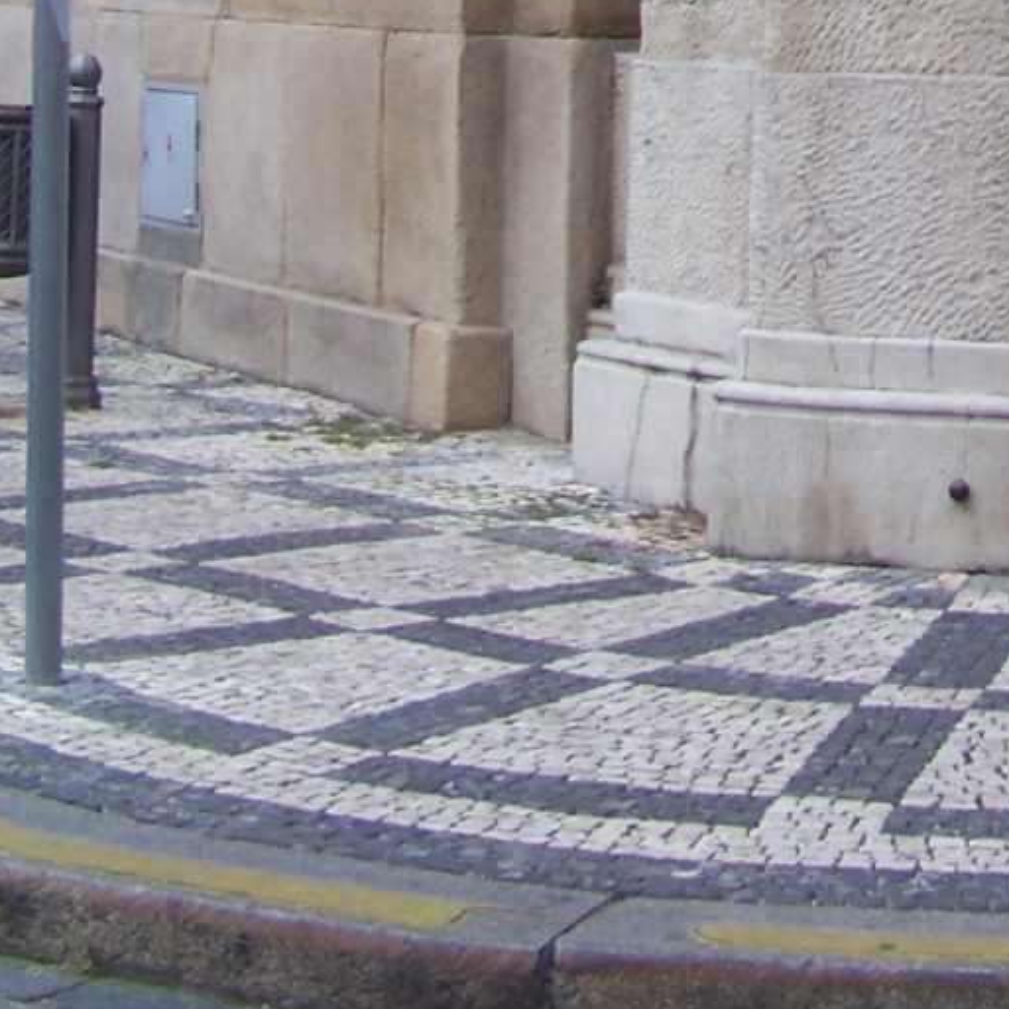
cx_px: 1001
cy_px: -840
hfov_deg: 13.6
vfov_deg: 12.5
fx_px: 4188
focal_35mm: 127
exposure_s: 1/160
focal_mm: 5.85
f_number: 2.8
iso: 64
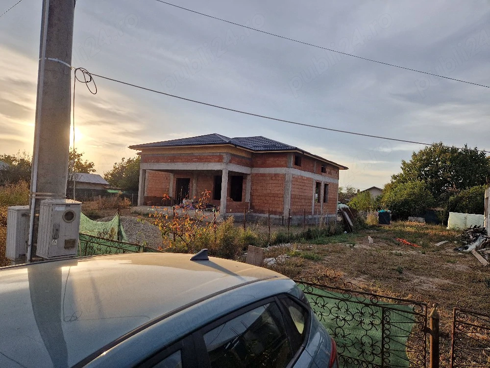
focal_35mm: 23
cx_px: 245
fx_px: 326
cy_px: 184
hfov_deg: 73.9
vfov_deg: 58.9
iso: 50
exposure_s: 1/625
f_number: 1.8
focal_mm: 5.4
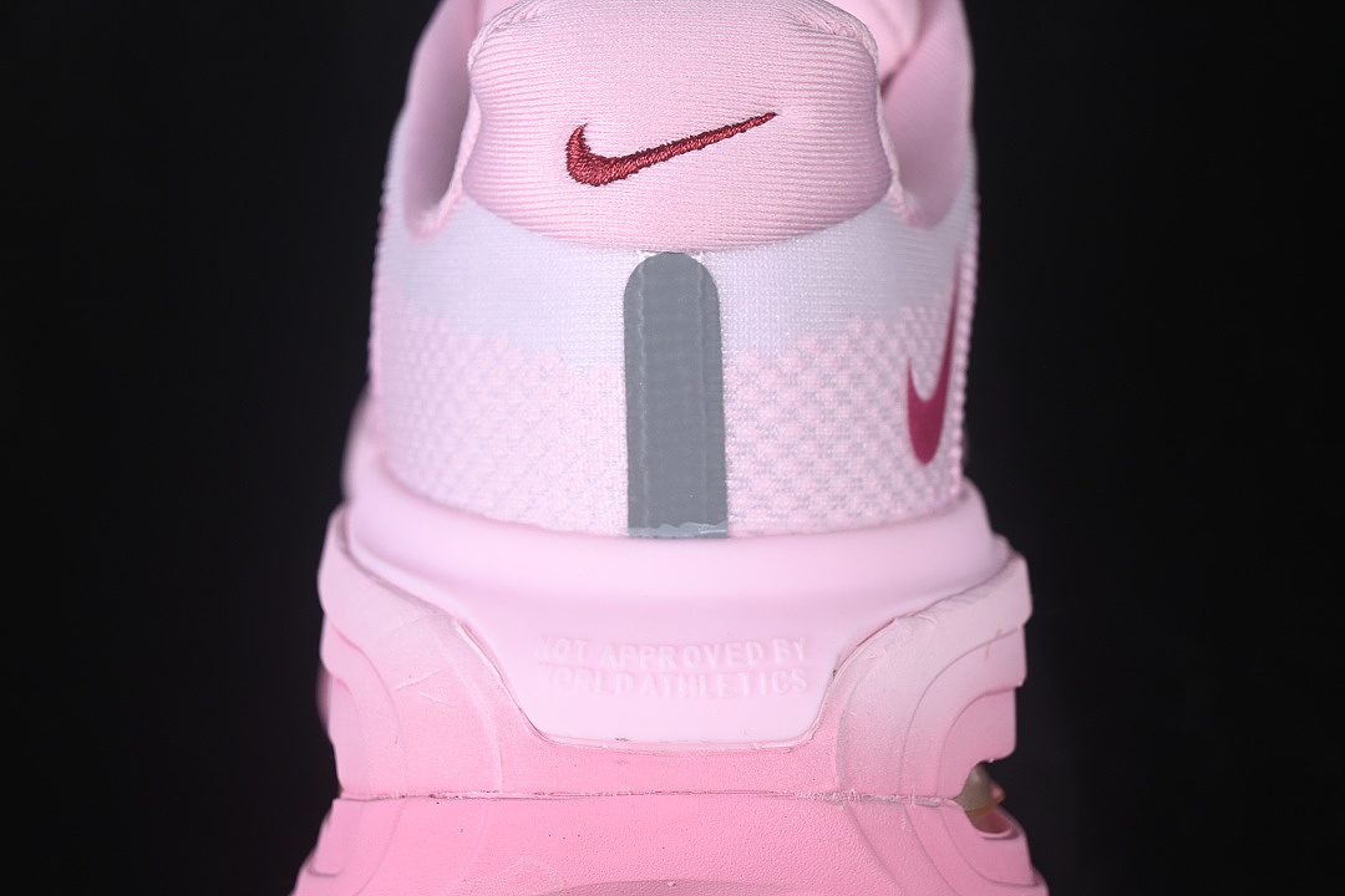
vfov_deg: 18.2
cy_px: 448
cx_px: 672
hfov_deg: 27.0
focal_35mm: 75
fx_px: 2802
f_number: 7.1
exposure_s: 1/80
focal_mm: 50
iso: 160
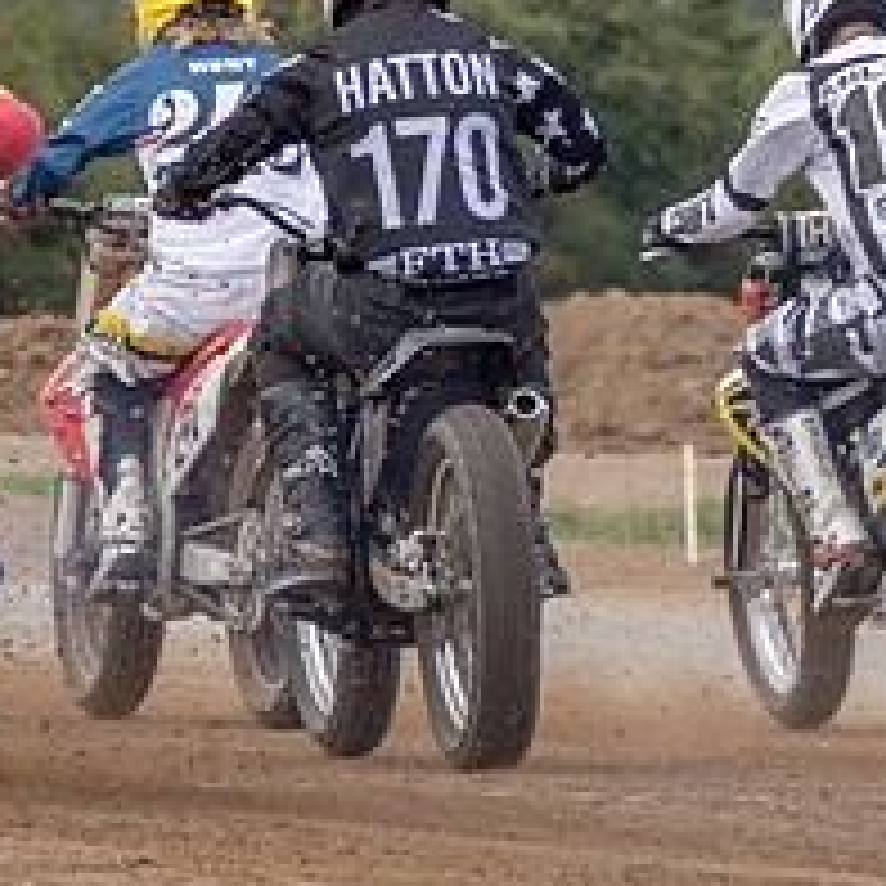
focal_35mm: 783
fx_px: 22674
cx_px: 394
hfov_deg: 2.2
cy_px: 96
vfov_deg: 2.2
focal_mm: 145
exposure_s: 1/400
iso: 160
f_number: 7.1
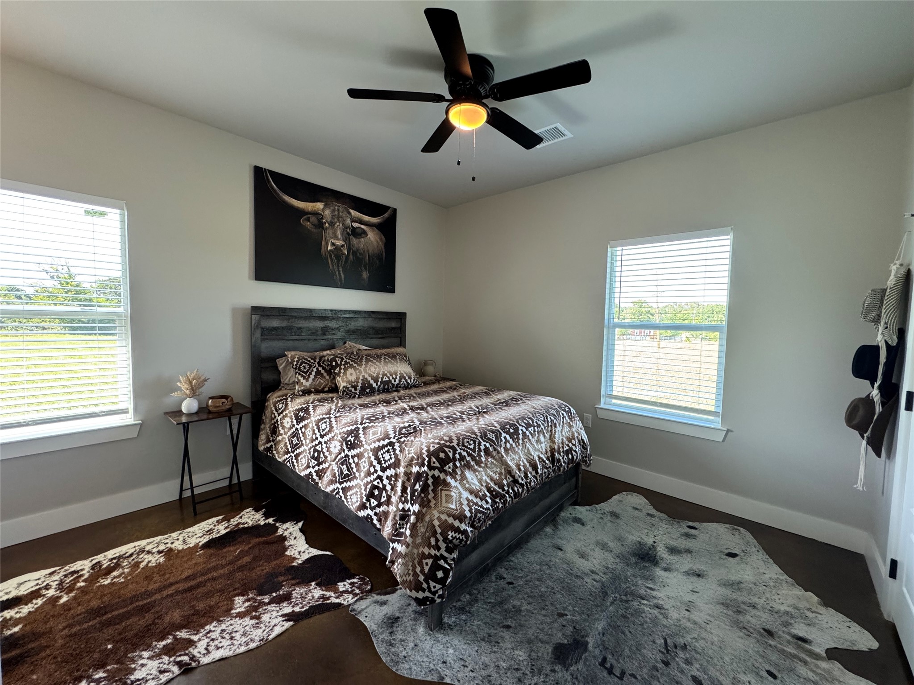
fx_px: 370
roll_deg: -1.1
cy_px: 342
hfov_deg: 102.1
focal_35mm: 14
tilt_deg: -3.2
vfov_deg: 85.7
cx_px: 457
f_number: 2.2
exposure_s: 1/120
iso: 250
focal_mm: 2.22
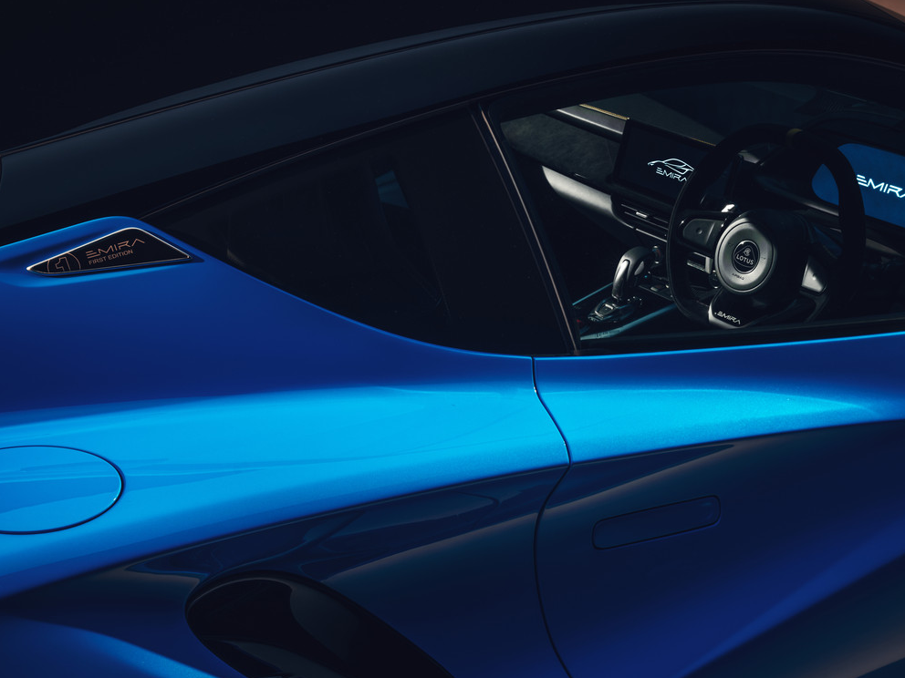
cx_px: 480
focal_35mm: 64
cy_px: 361
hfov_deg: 30.3
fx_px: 1673
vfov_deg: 22.9
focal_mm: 55
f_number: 13
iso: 160
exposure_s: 3.2
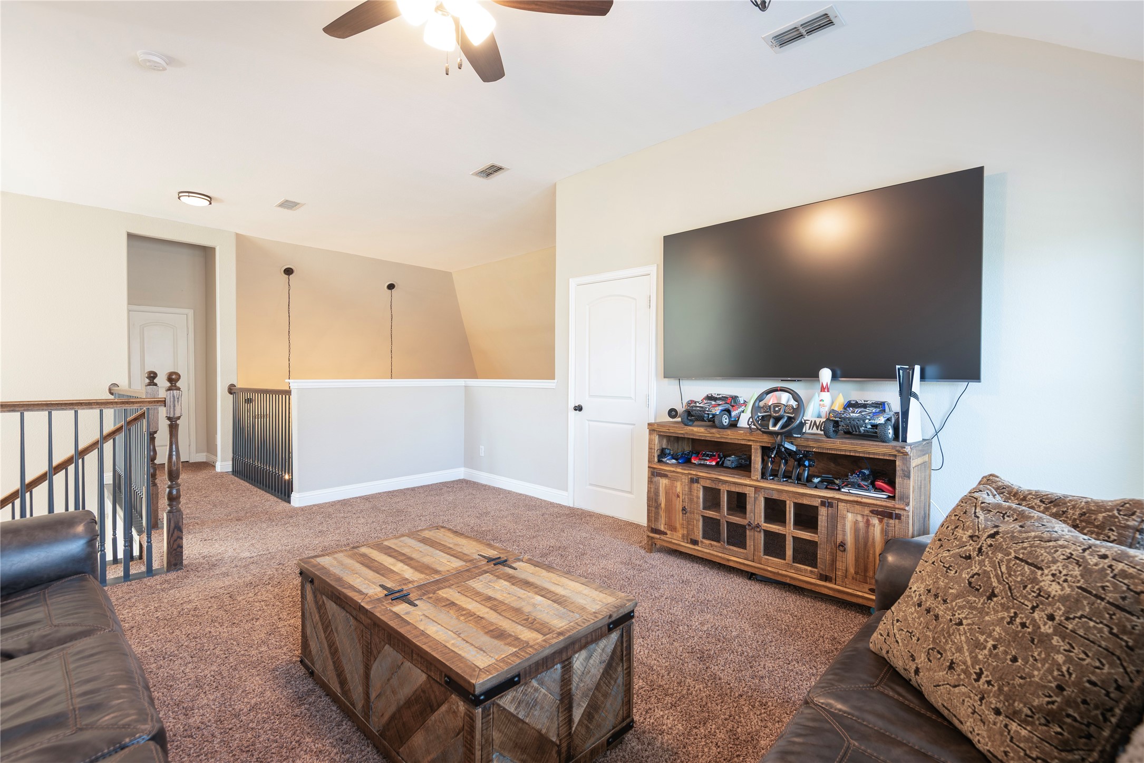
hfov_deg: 96.7
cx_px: 572
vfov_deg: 73.8
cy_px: 382
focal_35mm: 16
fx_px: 509
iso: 100
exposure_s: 1/1.25
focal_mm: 16
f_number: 7.1
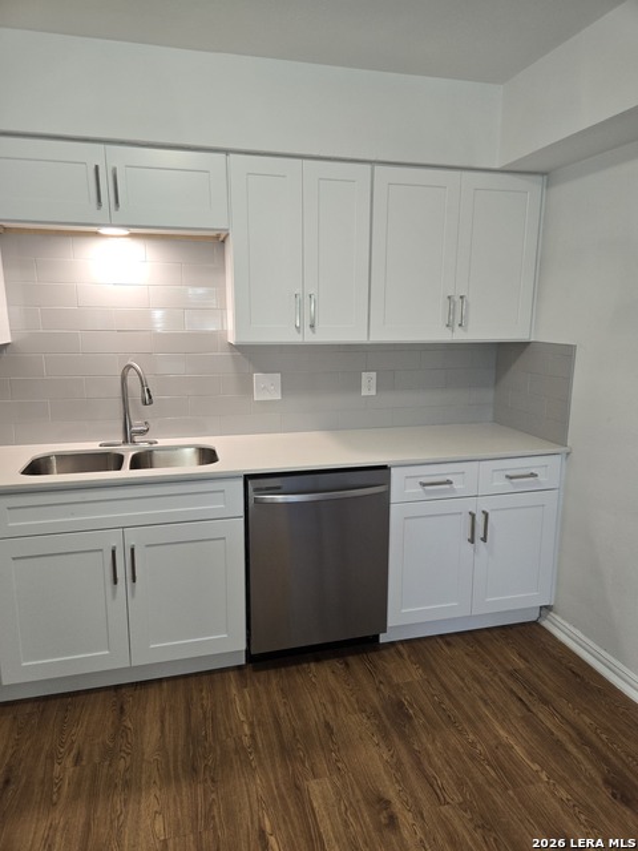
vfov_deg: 73.9
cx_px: 319
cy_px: 426
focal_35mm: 23
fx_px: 565
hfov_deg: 58.9
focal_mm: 5.4
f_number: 1.8
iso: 80
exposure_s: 1/60
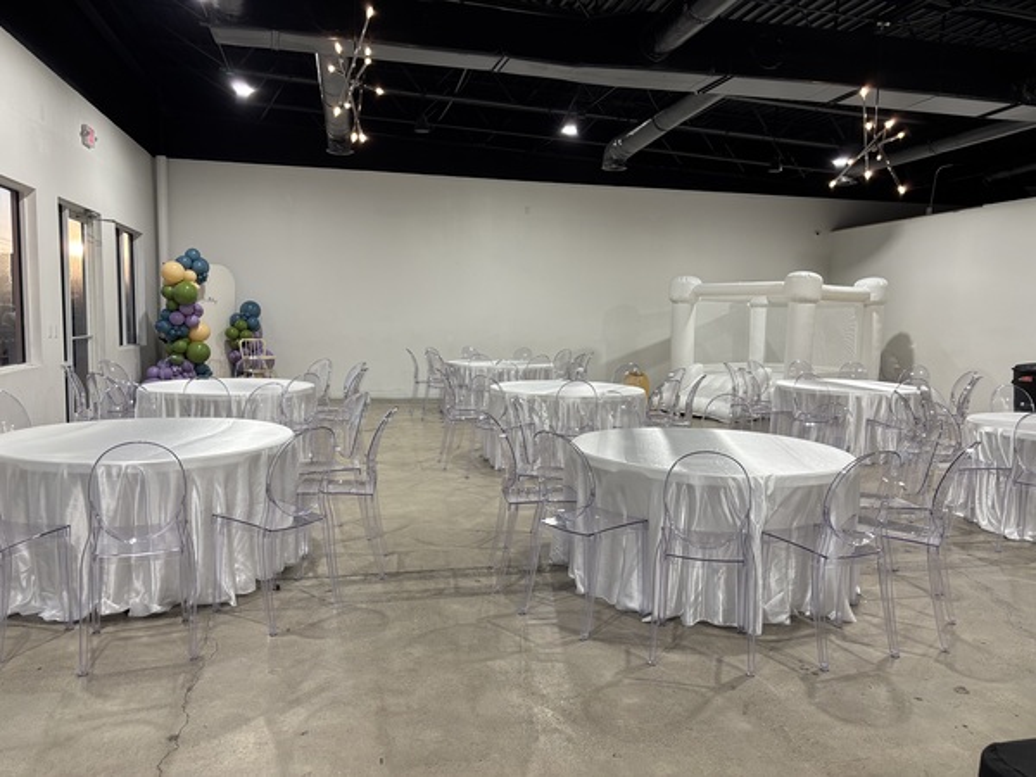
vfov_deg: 53.1
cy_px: 388
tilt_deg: -5.3
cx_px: 518
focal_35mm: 26
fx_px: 778
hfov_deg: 67.3
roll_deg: -1.6
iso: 64
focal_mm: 5.96
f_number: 1.6
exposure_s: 1/120
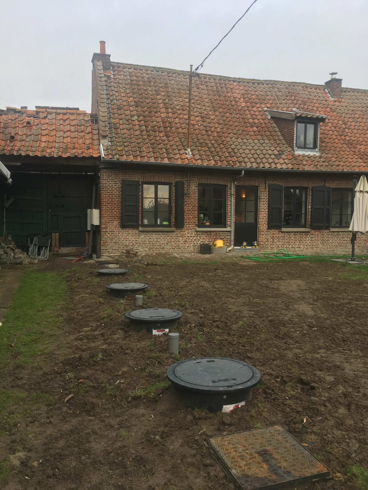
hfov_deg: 48.2
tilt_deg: -2.3
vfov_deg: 61.7
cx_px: 184
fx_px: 411
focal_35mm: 29
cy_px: 245
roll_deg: +0.9
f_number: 2.2
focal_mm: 4.15
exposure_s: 1/179
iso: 25
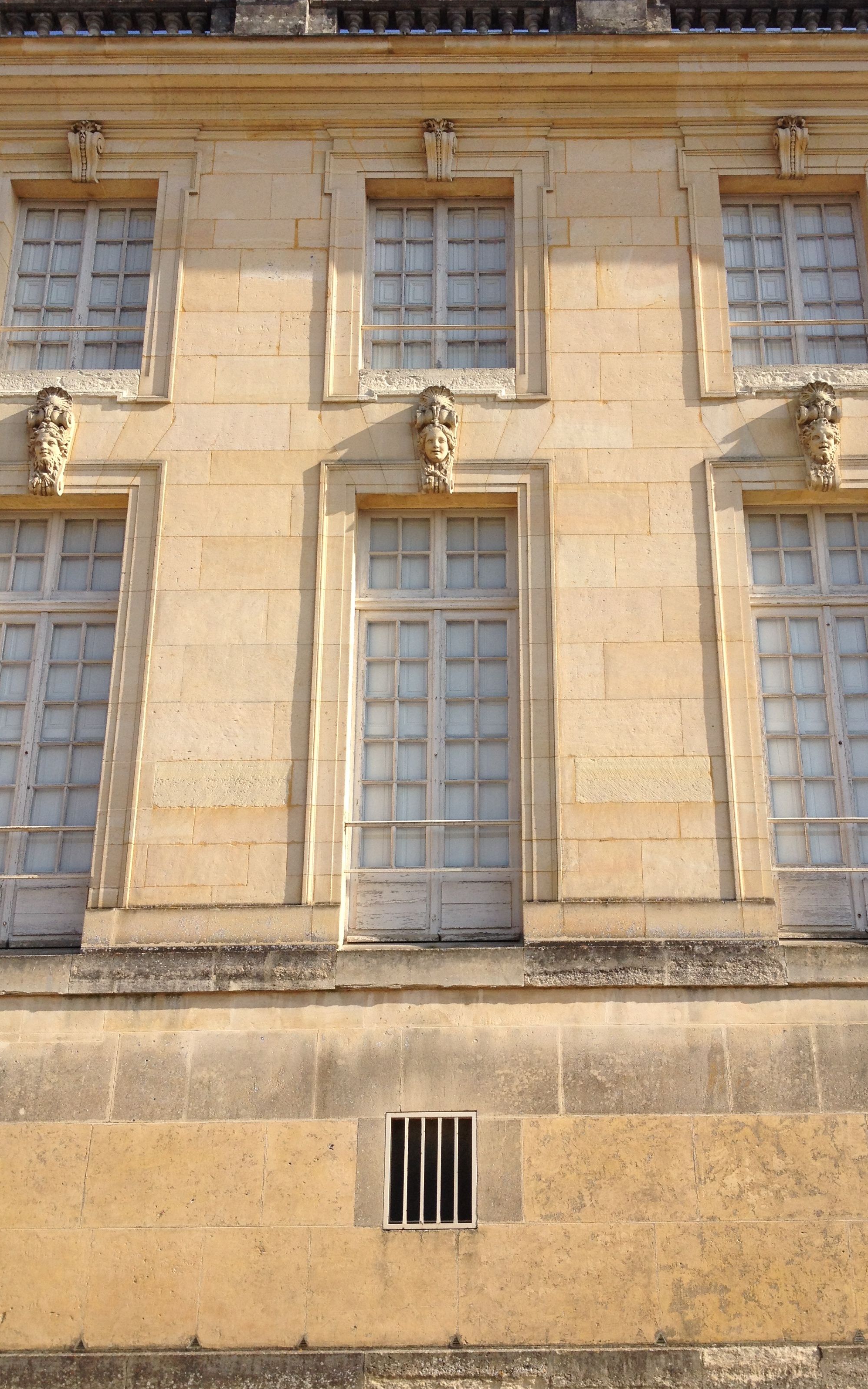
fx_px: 1438
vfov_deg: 51.5
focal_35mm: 38
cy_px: 698
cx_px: 505
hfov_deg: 33.5
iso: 50
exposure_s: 1/1346
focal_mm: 4.28
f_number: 2.4
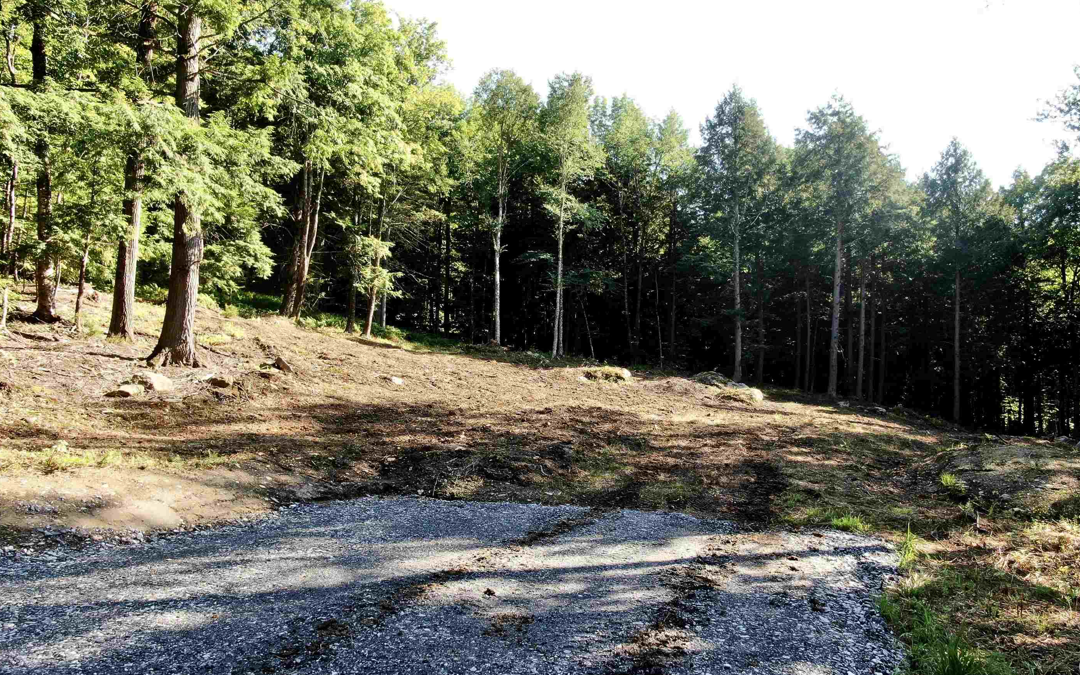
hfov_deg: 66.4
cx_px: 584
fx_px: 824
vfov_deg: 44.5
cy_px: 352
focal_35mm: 28
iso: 100
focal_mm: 4.39
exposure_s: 1/240
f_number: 2.8
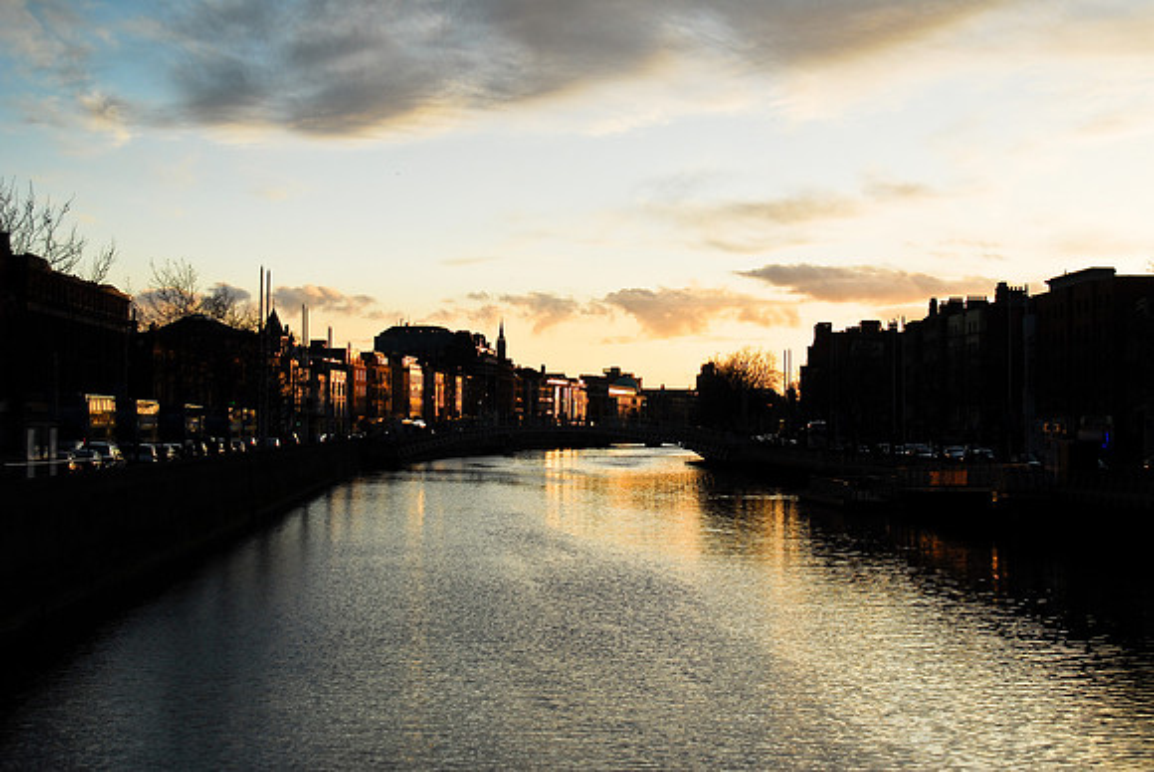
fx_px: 2021
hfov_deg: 31.9
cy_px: 386
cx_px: 577
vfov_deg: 21.6
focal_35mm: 63
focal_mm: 42
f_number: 4.5
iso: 100
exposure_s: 1/100
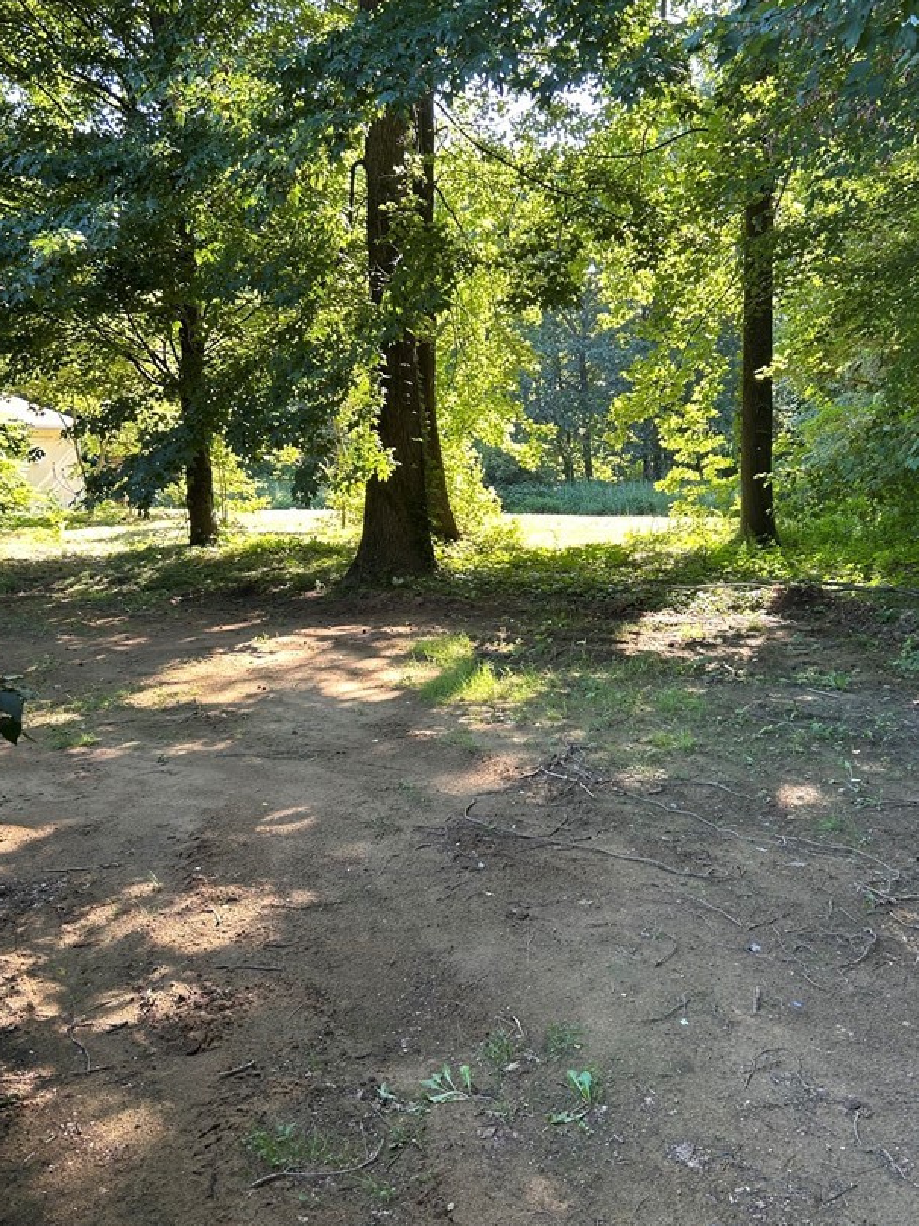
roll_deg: -1.7
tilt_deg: -7.8
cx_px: 567
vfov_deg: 55.4
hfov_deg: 42.7
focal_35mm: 33
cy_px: 617
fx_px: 1168
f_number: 1.5
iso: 50
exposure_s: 1/121
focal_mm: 5.7
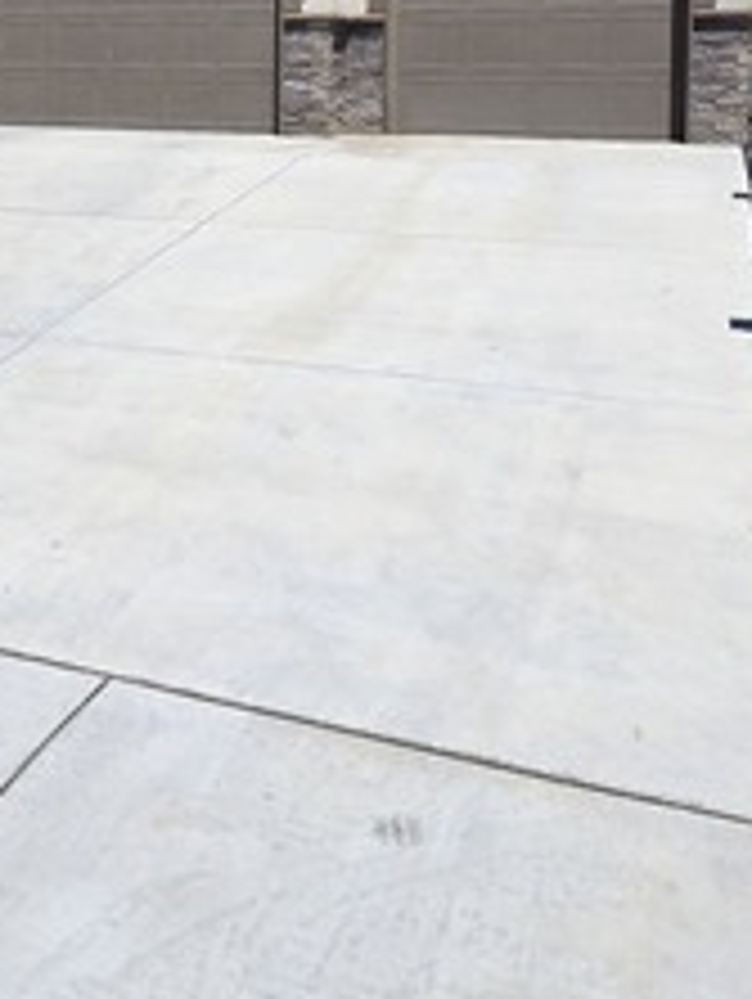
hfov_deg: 35.5
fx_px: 1127
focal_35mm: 39
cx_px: 137
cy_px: 68
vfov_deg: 43.0
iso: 50
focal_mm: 2.2
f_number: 2.2
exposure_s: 1/5200
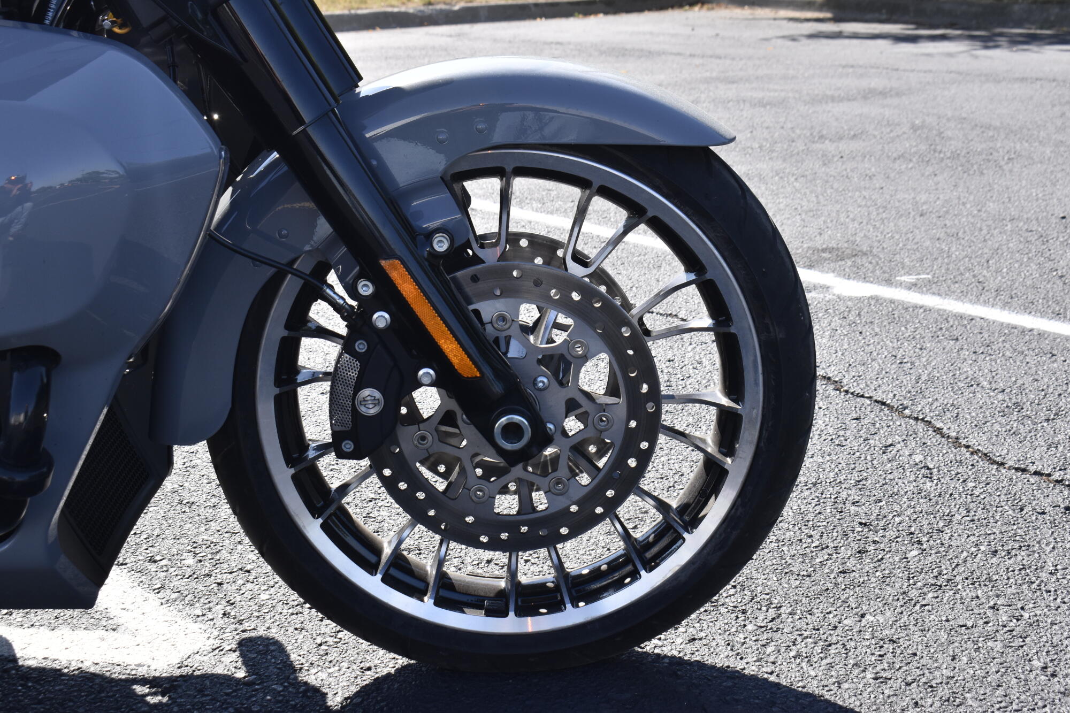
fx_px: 1516
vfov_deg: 26.5
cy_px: 356
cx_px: 535
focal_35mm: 51
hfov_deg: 38.9
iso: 400
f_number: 9
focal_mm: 34
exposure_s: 1/320
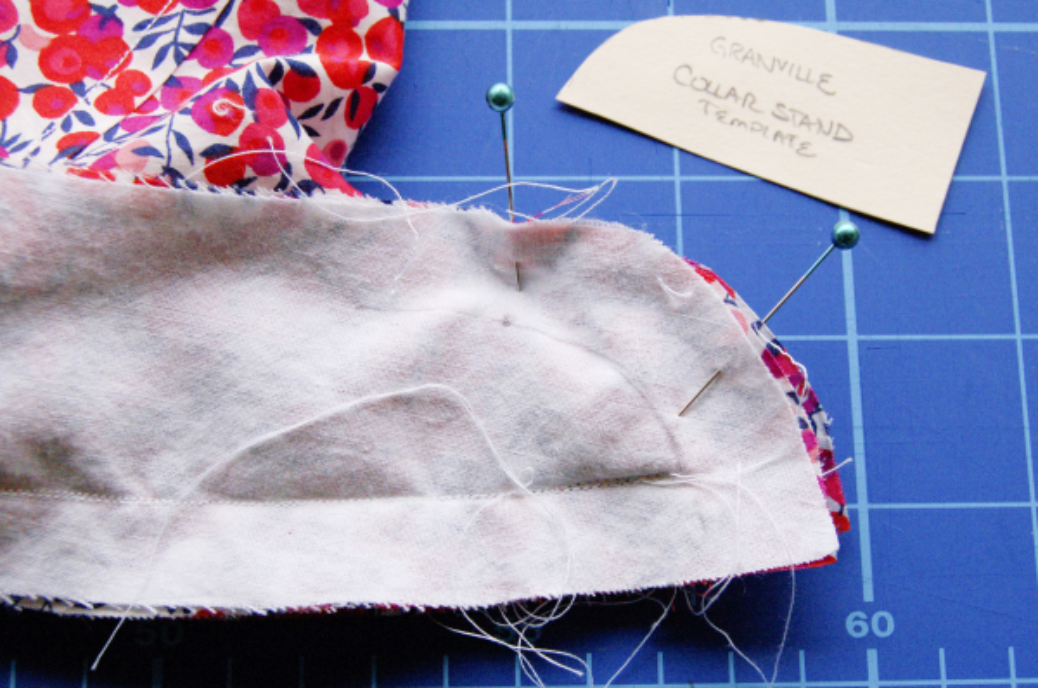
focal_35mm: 57
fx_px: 1641
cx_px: 519
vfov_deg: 23.7
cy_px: 344
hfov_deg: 35.1
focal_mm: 38
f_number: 10
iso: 1600
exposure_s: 1/400
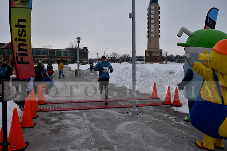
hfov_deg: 58.7
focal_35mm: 32
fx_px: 202
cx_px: 114
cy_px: 76
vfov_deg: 41.1
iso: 400
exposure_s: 1/500
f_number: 11
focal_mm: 32
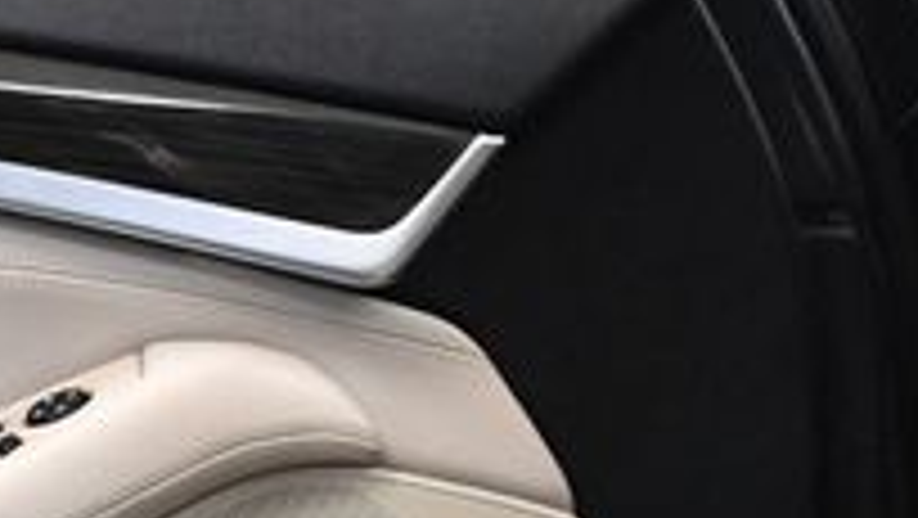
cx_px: -396
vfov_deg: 7.0
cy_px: 671
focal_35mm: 171
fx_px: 4165
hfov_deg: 12.1
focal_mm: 35
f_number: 4.5
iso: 3200
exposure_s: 1/100
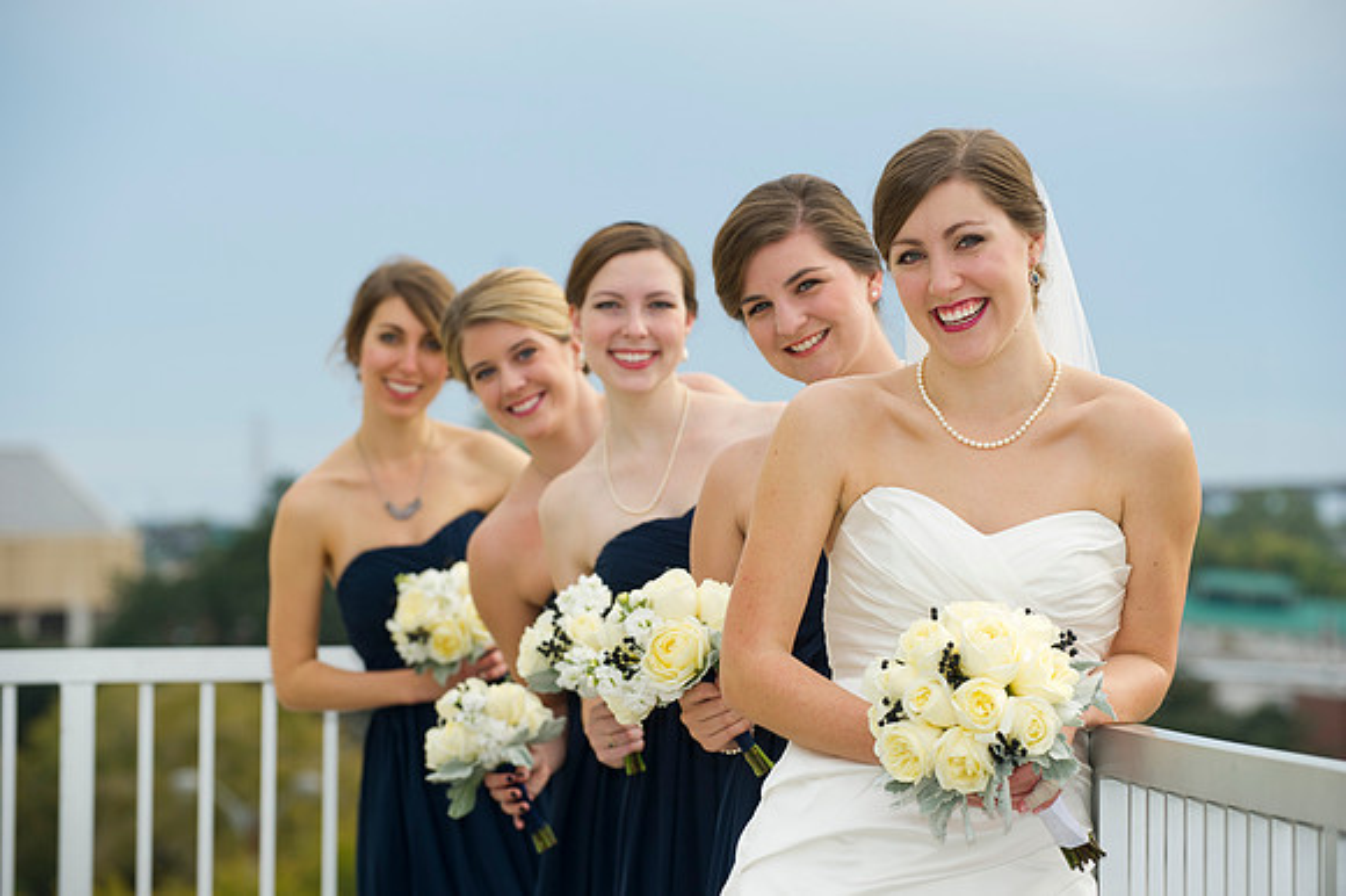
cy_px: 448
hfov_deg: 15.2
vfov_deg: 10.1
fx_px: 5044
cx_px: 673
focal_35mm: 135
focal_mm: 135
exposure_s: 1/200
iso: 200
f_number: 4.5
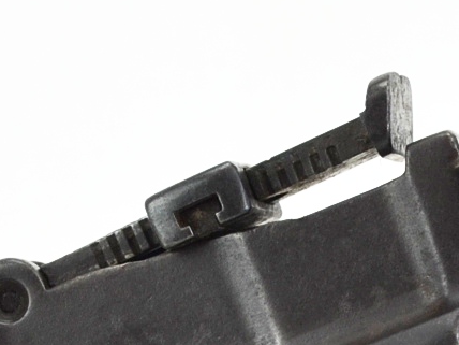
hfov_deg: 5.0
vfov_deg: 3.7
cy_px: 676
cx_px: 64
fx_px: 5277
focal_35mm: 398
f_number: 5.6
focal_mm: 48
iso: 360
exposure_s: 1/125
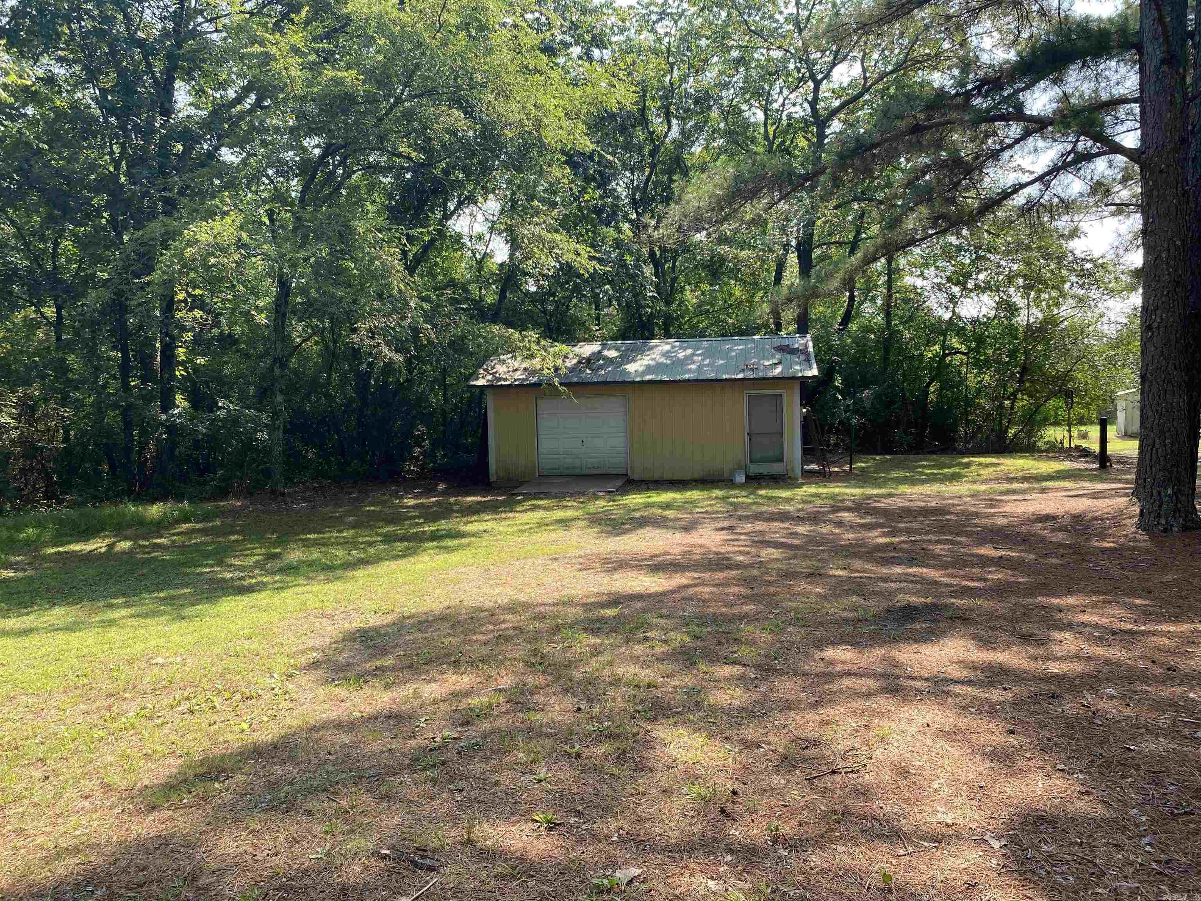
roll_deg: +1.0
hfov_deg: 67.3
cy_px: 450
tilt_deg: -3.5
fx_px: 902
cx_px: 600
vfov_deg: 53.1
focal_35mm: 26
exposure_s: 1/495
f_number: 1.8
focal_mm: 4.25
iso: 32
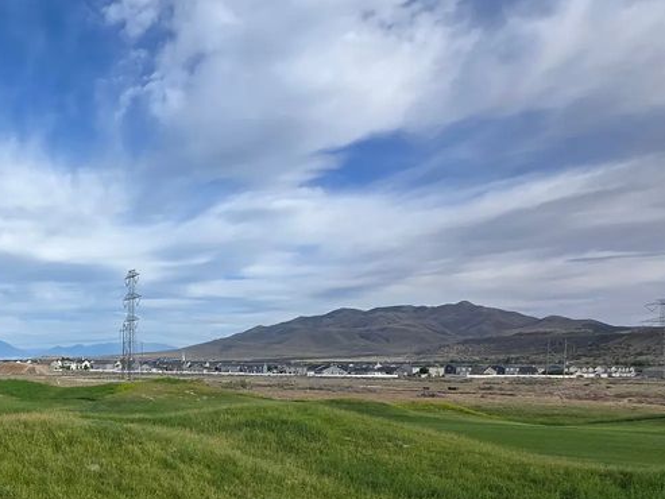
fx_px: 519
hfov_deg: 53.9
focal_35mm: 27
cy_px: 365
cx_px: 27
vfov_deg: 49.6
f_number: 2.2
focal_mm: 1.7
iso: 25
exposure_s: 1/1064
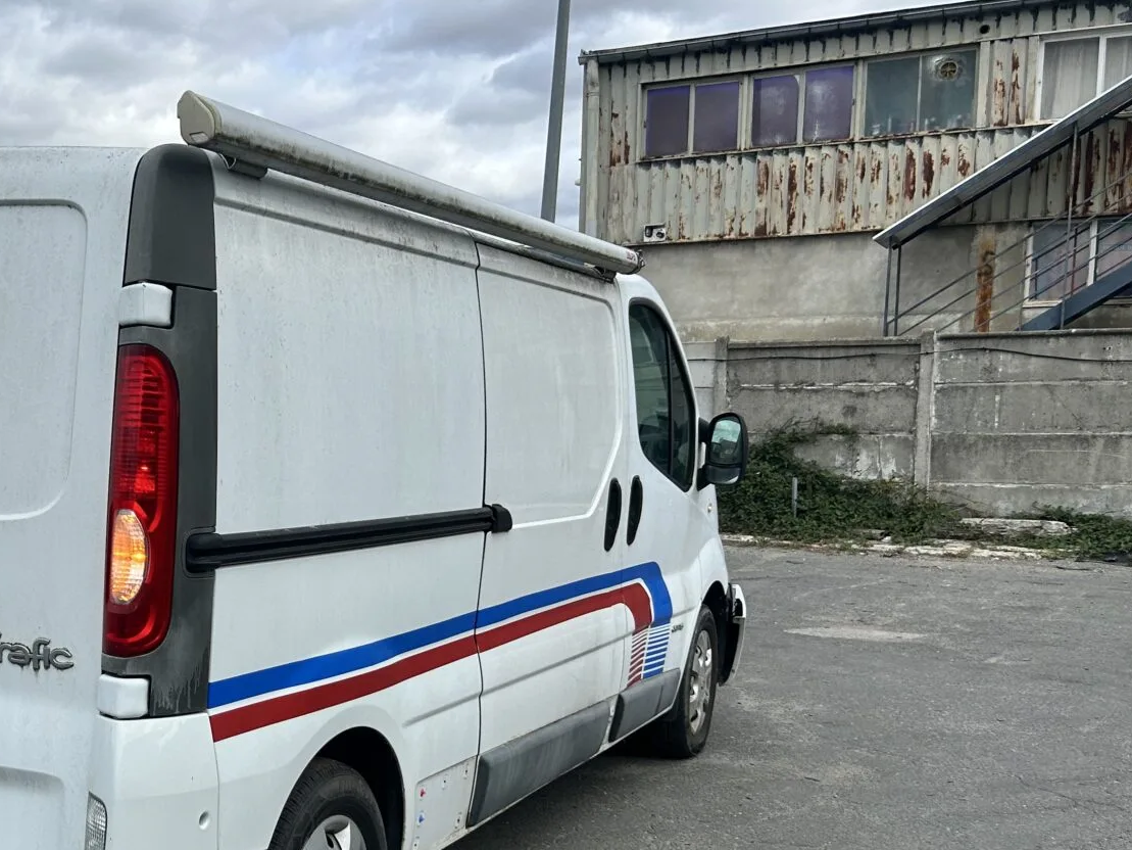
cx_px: 166
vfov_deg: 31.8
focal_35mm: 45
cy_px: 588
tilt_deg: -5.3
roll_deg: -1.4
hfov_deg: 39.7
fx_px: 1472
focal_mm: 5.7
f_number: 1.5
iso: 50
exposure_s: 1/2632
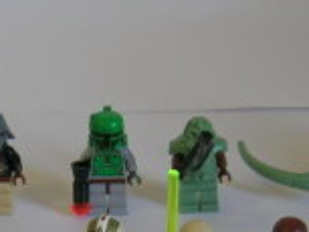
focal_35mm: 146
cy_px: 319
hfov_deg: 13.5
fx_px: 1304
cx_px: 83
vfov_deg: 9.9
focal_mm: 5.4
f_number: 2.8
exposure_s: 1/20.3
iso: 50
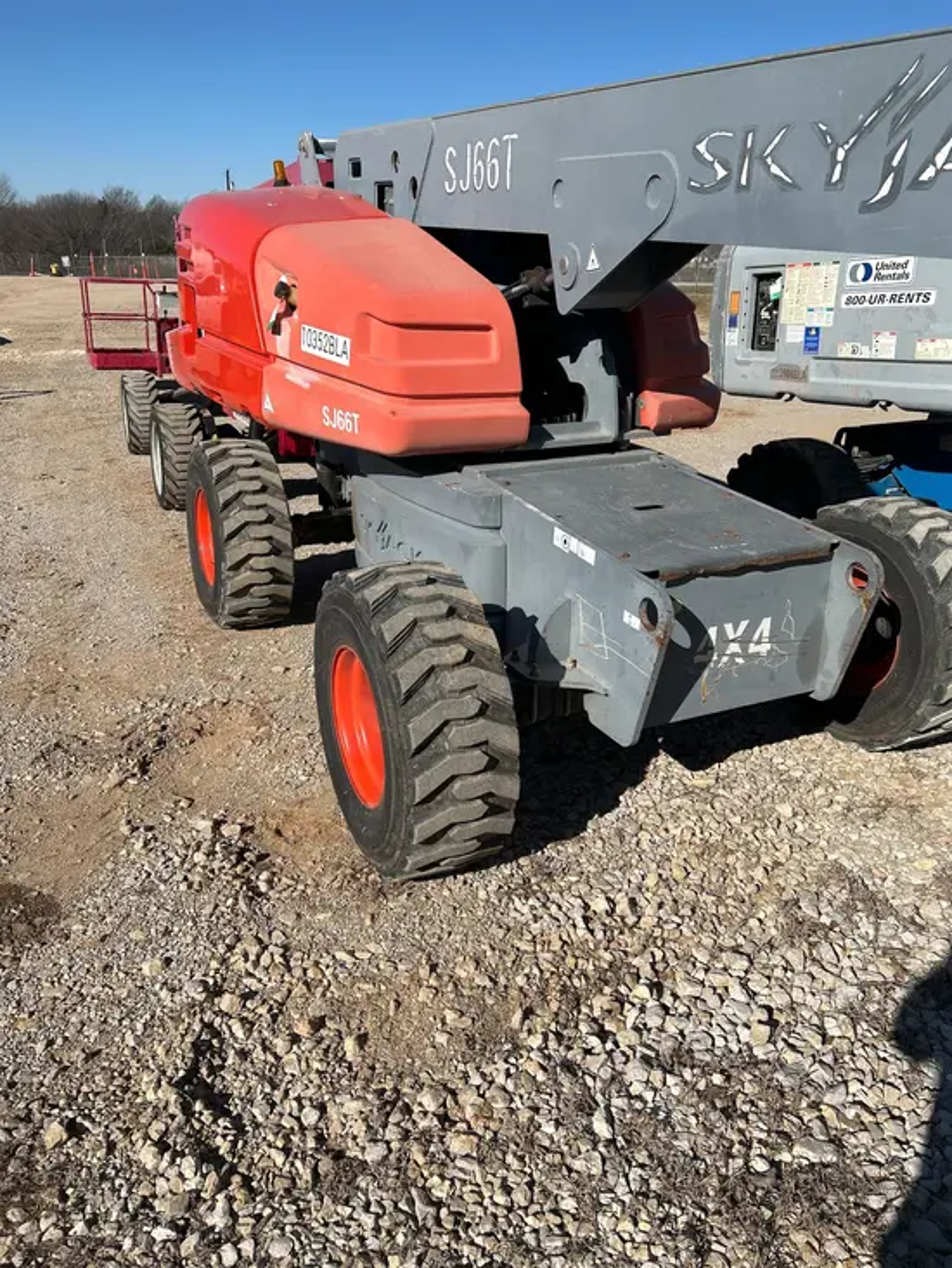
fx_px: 953
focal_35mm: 26
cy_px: 634
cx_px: 476
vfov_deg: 67.3
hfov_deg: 53.1
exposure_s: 1/5882
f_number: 1.5
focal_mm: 5.7
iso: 50
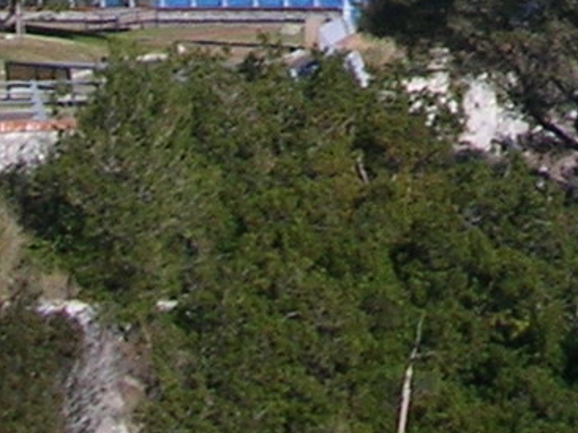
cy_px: -662
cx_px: 925
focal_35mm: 248
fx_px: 4138
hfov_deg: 7.8
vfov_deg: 5.7
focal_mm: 5.8
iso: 50
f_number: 8.5
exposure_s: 1/124
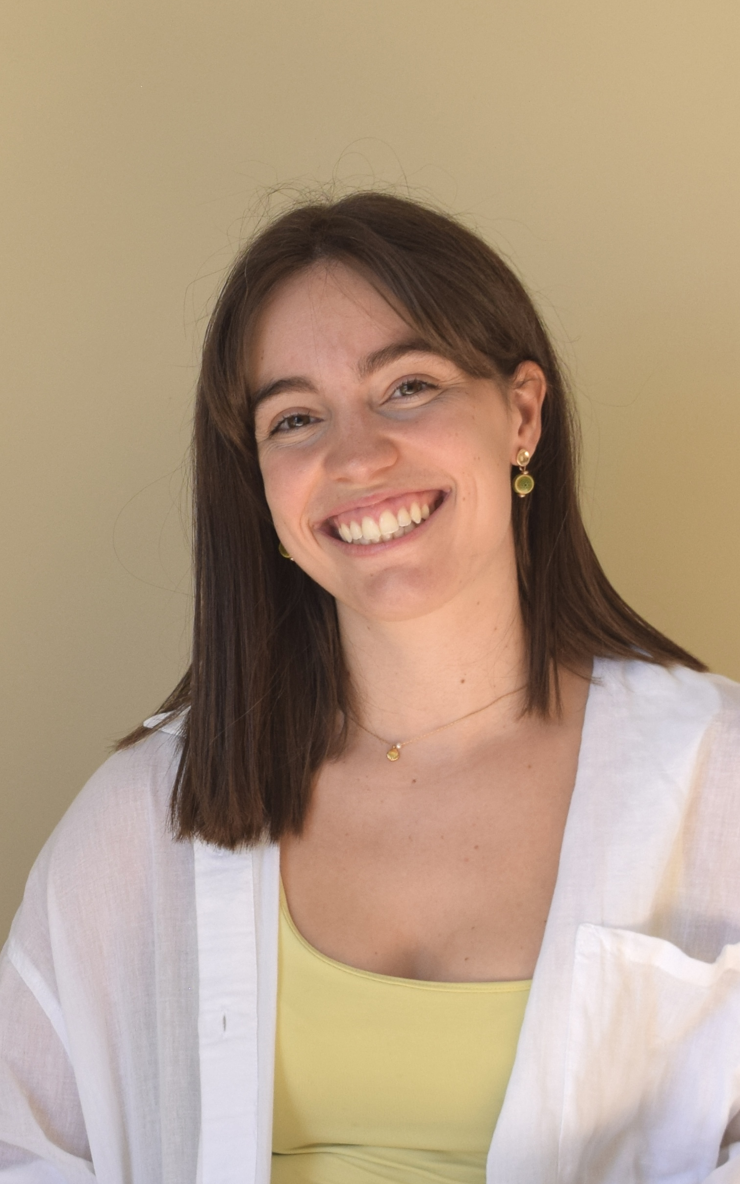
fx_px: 3648
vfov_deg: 18.4
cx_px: 104
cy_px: 749
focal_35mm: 113
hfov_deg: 11.5
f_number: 5.6
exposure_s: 1/250
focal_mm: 35
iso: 400
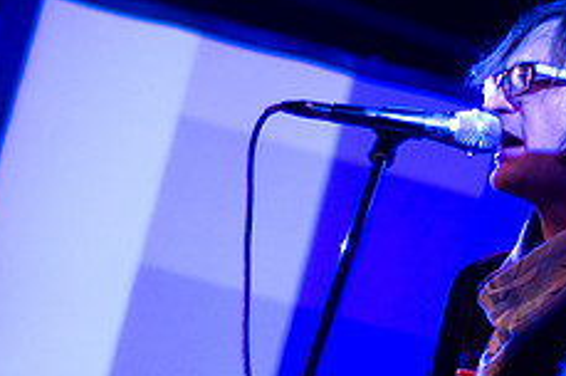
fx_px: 2983
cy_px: 219
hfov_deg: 10.8
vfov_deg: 7.2
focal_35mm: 190
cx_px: 302
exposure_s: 1/125
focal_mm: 50
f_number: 1.8
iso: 1000
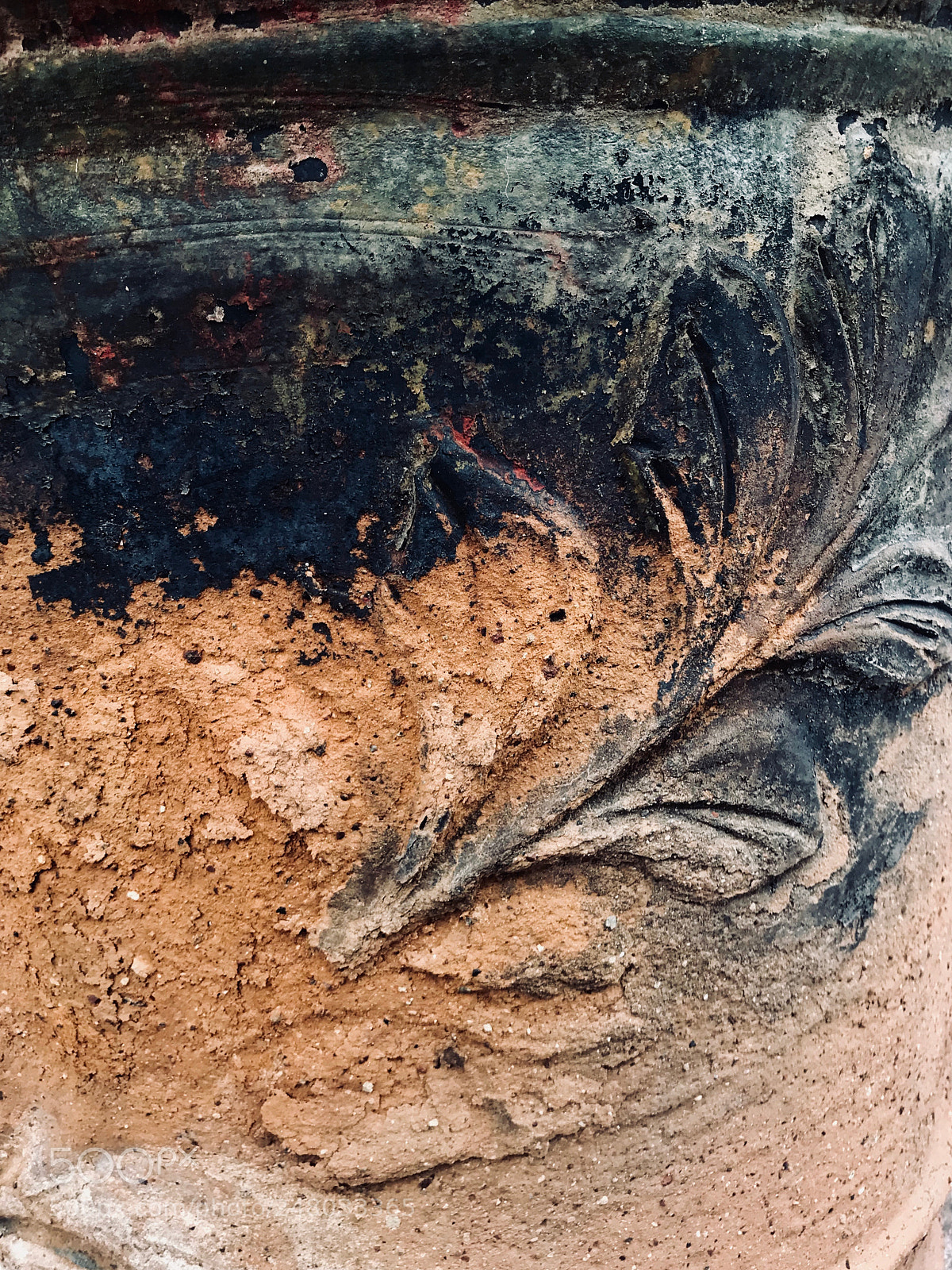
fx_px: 1027
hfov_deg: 49.7
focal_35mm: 28
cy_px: 635
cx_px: 476
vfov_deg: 63.4
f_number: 1.8
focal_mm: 3.99
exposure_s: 1/120
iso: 25
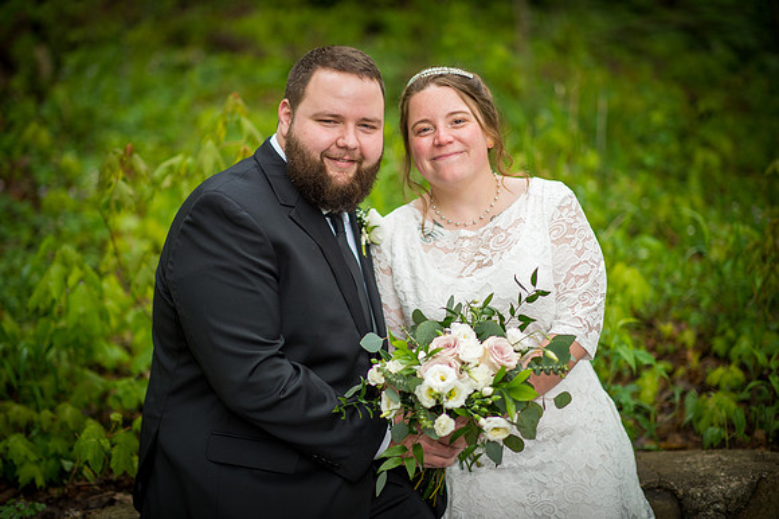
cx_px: 390
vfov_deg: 16.1
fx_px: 1838
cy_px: 260
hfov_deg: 23.9
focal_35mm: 85
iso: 400
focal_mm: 85
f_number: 1.4
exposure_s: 1/2000
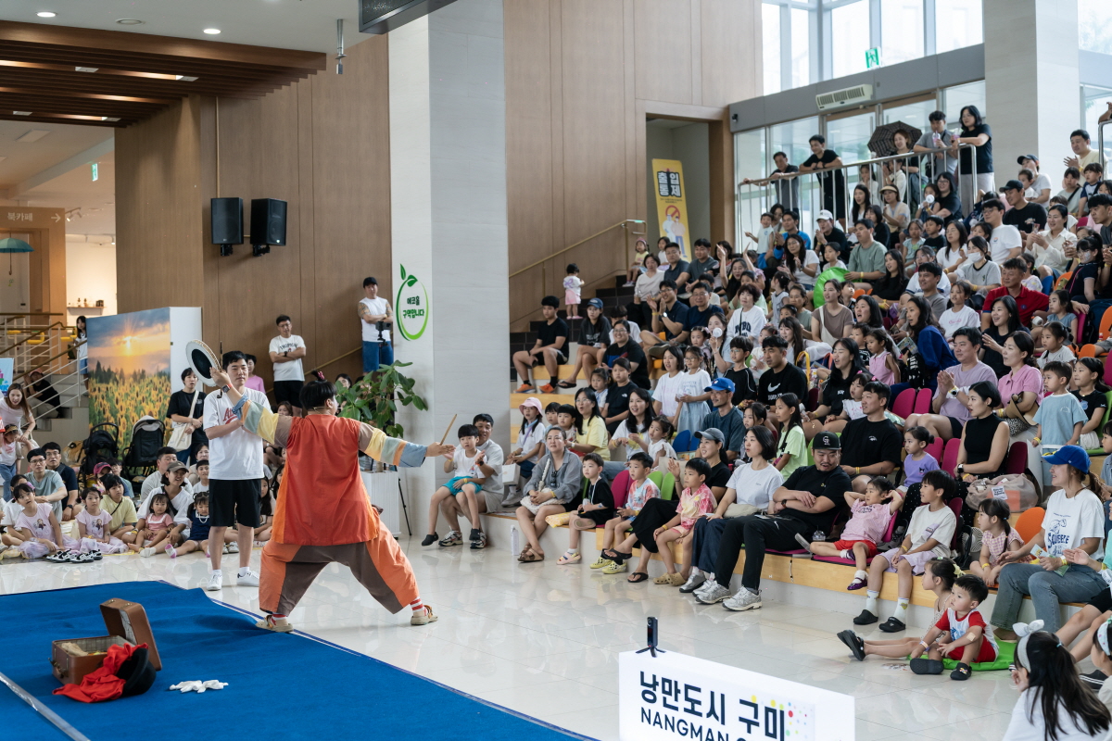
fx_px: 1421
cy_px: 370
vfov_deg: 29.2
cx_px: 556
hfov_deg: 42.7
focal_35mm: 46
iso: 640
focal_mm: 46
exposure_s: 1/400
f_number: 3.2
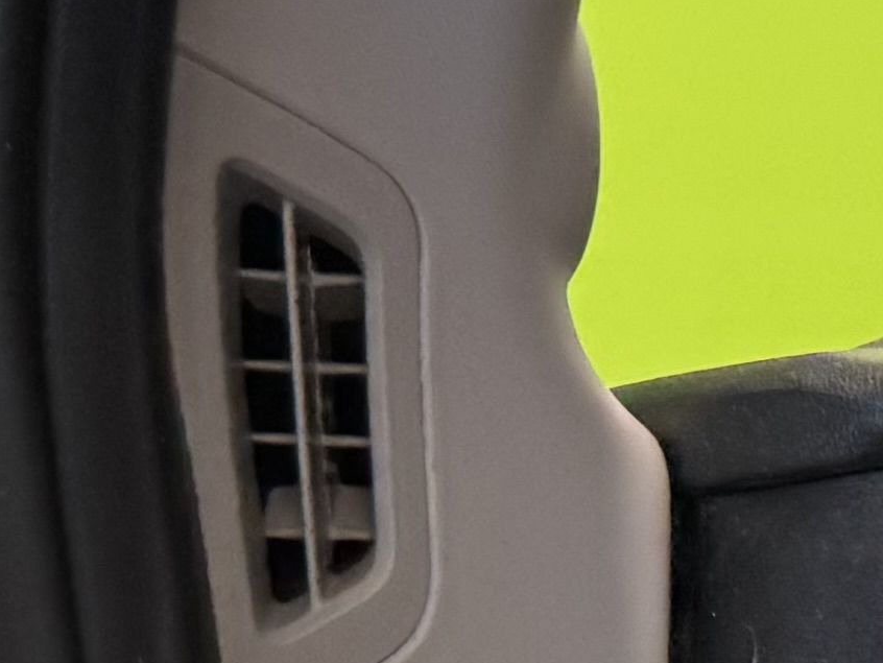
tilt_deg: -13.9
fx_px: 4134
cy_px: 1111
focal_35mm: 162
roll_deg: -1.4
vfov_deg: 8.9
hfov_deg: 9.8
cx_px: 2478
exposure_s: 1/100
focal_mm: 6.76
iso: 80
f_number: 1.78
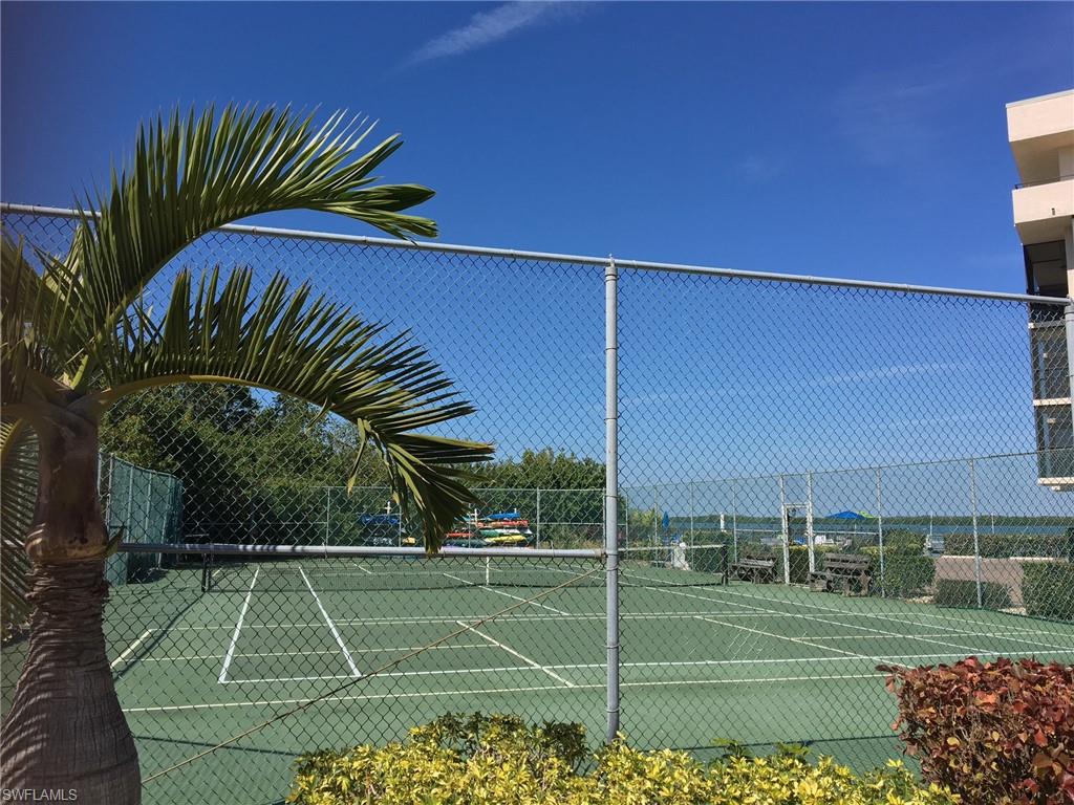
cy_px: 402
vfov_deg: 48.2
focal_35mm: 29
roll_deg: -1.2
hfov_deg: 61.7
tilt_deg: +7.2
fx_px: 900
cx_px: 537
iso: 25
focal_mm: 4.15
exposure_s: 1/1672
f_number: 2.2
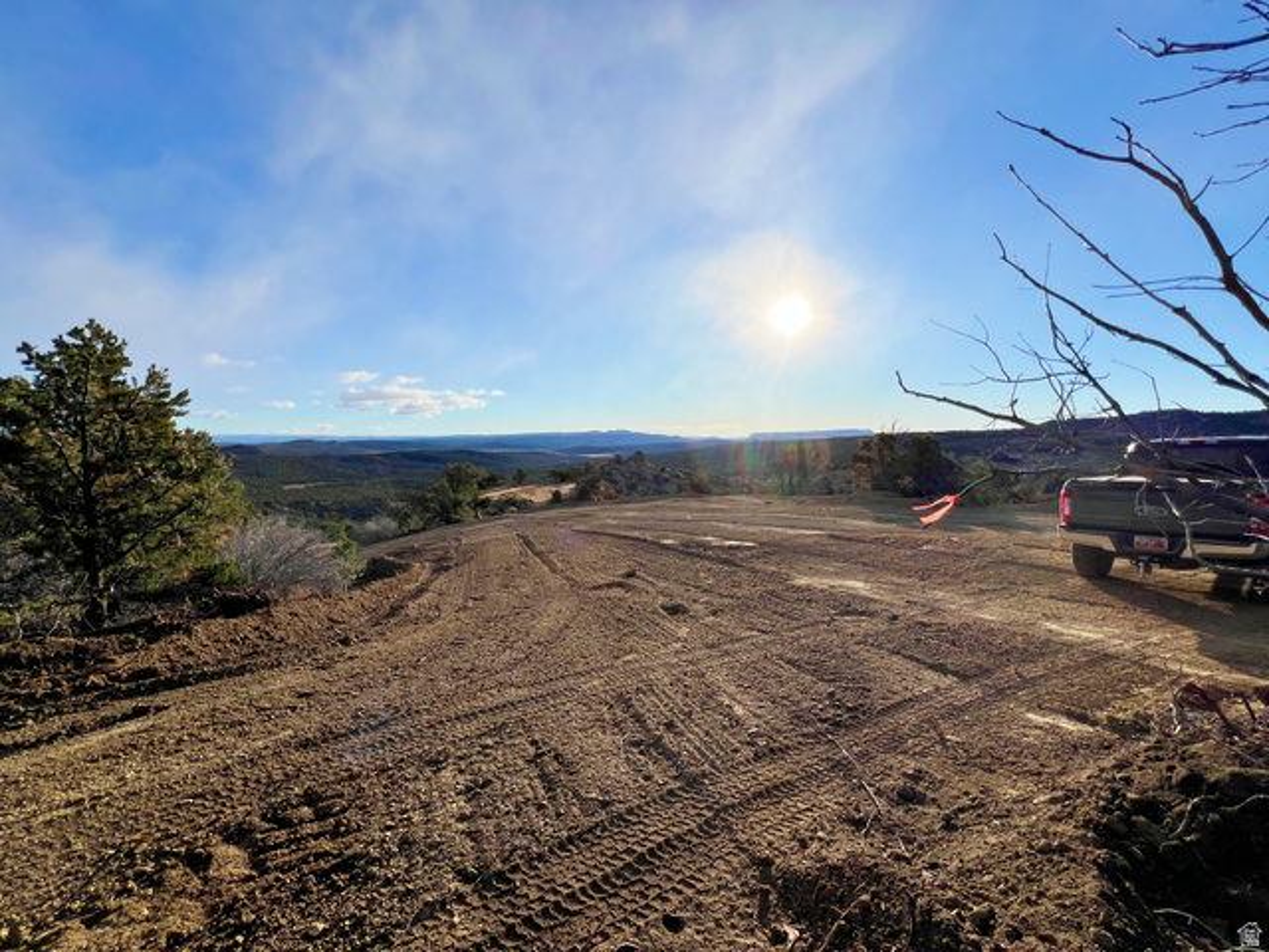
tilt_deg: -5.1
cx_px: 634
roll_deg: +1.1
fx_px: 477
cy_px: 476
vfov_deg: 89.9
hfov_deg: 106.2
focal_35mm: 13
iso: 32
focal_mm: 1.57
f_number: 1.8
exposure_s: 1/3125
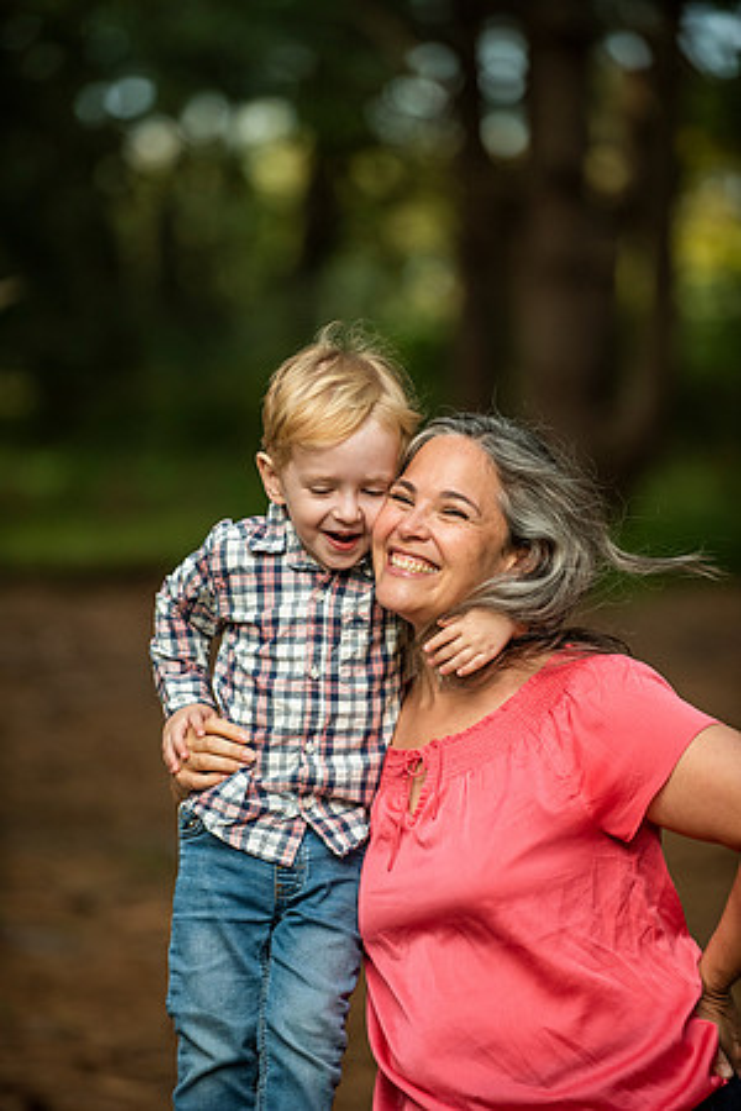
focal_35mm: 175
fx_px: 5403
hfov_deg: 7.8
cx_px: 370
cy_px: 556
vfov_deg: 11.7
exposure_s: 1/250
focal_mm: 175
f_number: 3.2
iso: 1250
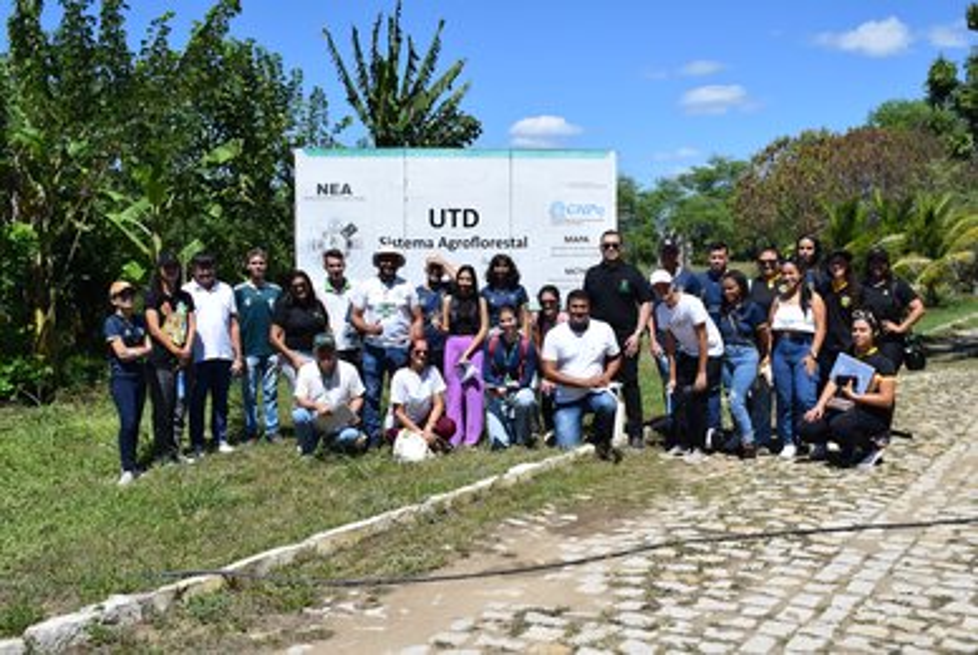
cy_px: 328
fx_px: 1061
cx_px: 489
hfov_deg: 49.5
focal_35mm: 39
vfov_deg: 34.3
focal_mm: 26
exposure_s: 1/400
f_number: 10
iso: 200
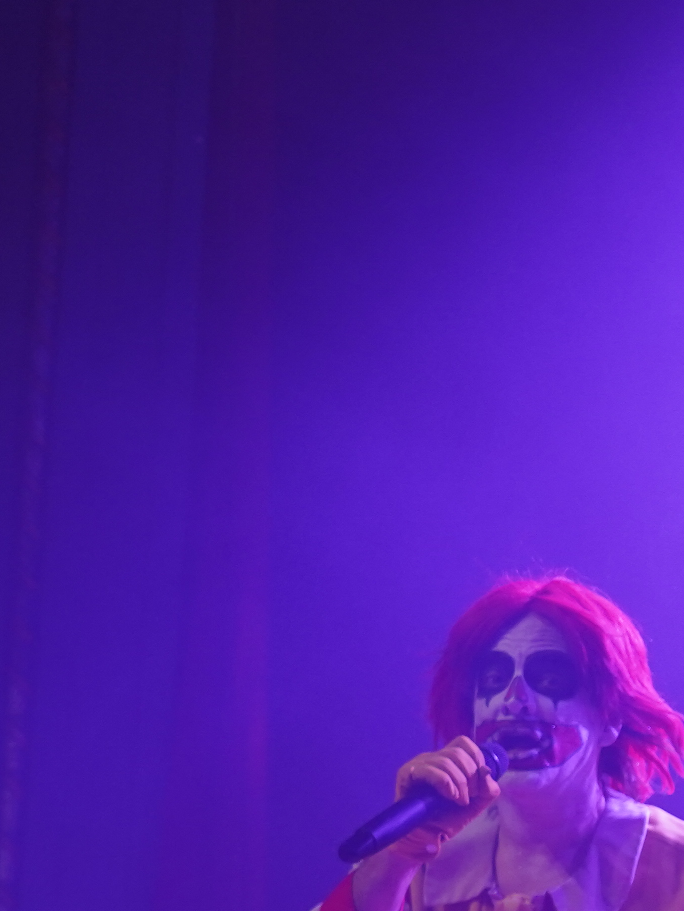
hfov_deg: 9.8
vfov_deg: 13.5
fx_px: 3819
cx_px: 1159
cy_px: 873
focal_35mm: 145
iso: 1250
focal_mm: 46
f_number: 4
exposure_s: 1/160
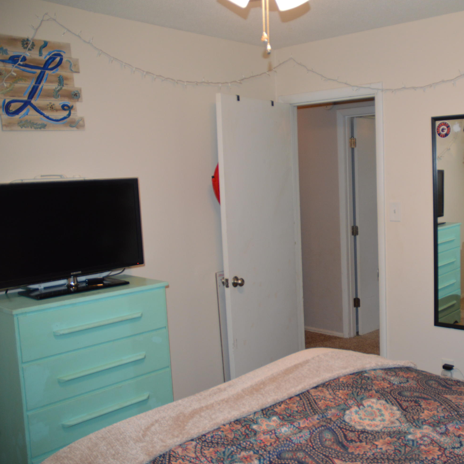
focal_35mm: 35
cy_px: 231
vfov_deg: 47.2
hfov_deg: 45.5
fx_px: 531
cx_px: 352
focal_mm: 18
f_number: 3.5
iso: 450
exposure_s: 1/60
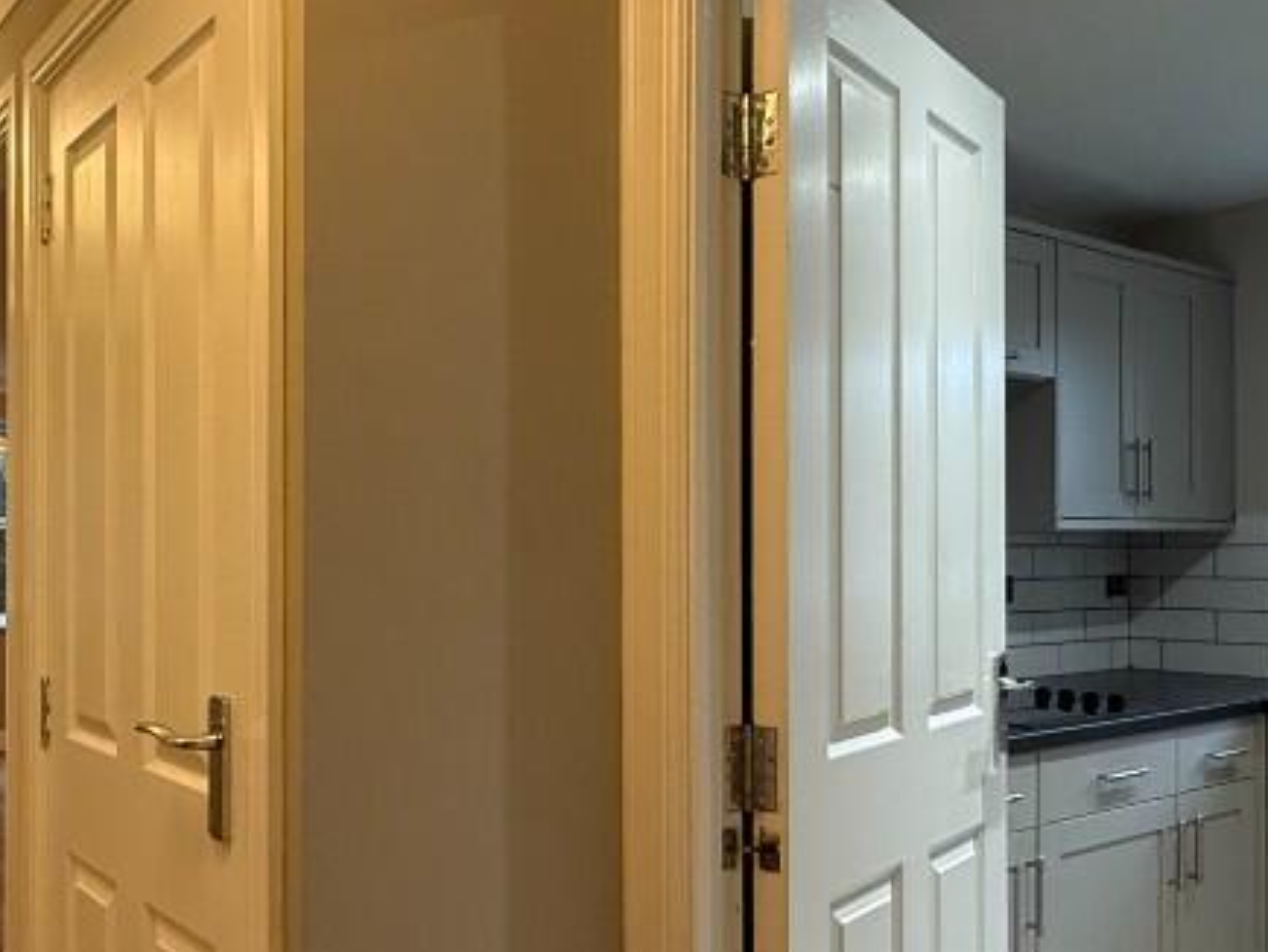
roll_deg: +0.0
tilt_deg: +0.6
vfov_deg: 42.9
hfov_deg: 53.5
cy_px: 552
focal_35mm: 33
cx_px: 362
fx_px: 1209
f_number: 2.2
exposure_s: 1/100
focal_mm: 2.22
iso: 500
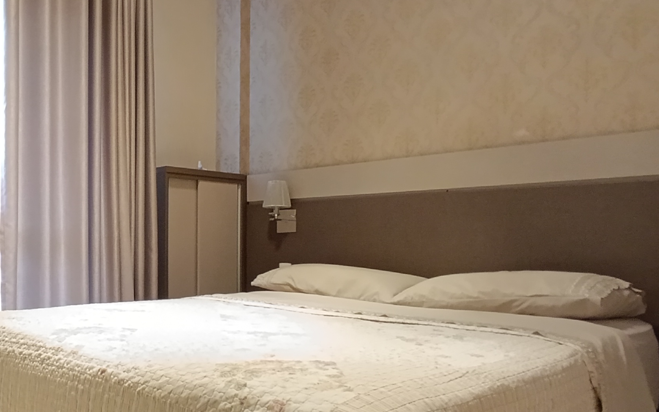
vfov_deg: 38.2
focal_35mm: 33
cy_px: 243
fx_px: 593
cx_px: 122
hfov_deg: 53.8
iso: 400
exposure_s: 1/30
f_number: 2.2
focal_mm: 1.65
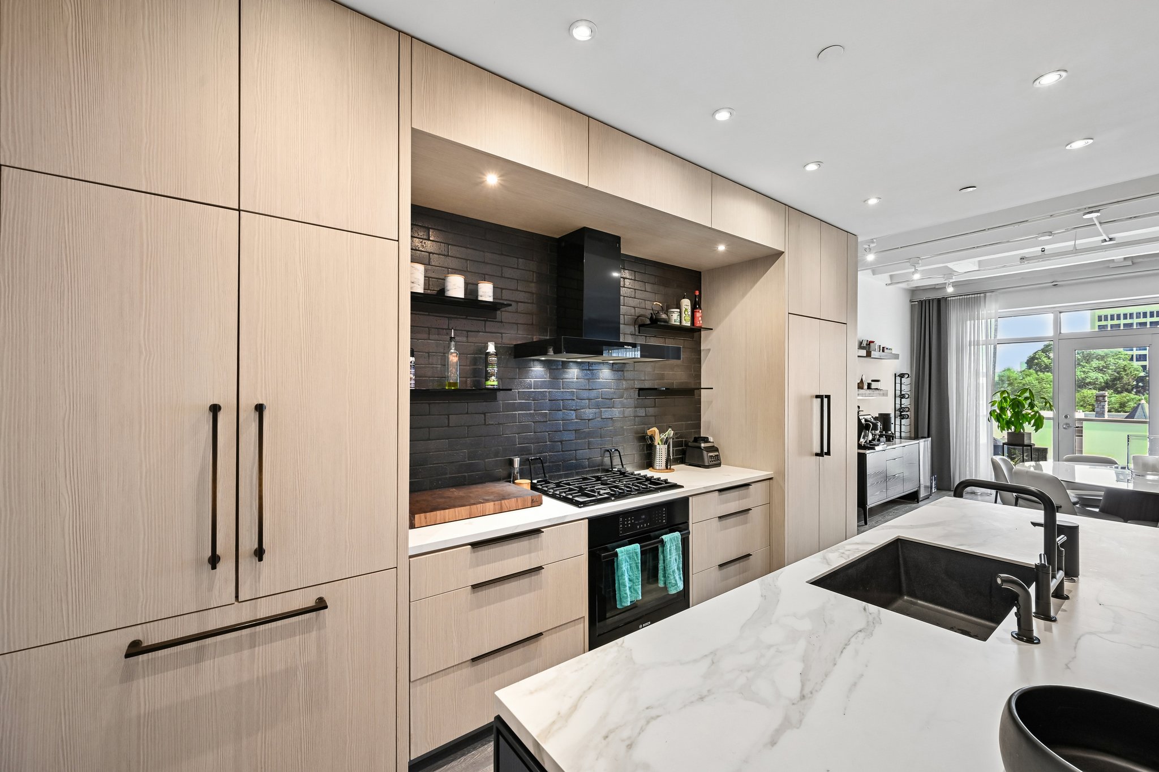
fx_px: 451
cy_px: 386
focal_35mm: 14
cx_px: 580
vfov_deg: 81.2
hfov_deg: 104.3
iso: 400
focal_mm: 14
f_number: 8
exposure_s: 1/15
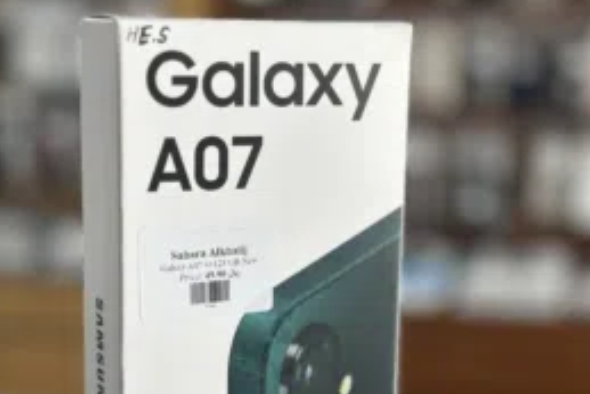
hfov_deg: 26.3
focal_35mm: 77
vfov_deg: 17.6
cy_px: 317
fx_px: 1263
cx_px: 287
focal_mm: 6.86
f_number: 1.78
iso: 64
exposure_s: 1/132
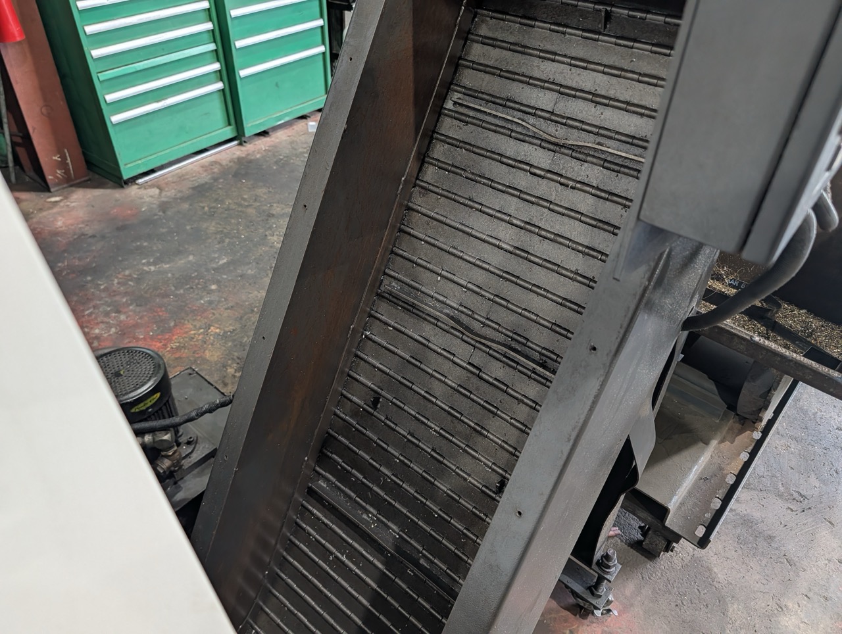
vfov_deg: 56.9
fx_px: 585
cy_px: 317
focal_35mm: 24
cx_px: 421
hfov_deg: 71.5
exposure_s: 1/86.8
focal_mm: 6.9
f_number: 1.68
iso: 150
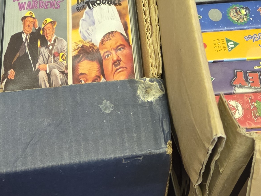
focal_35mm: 79
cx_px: 113
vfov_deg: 16.4
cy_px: -128
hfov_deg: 24.7
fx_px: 595
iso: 640
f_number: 1.8
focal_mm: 5.4
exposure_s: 1/100
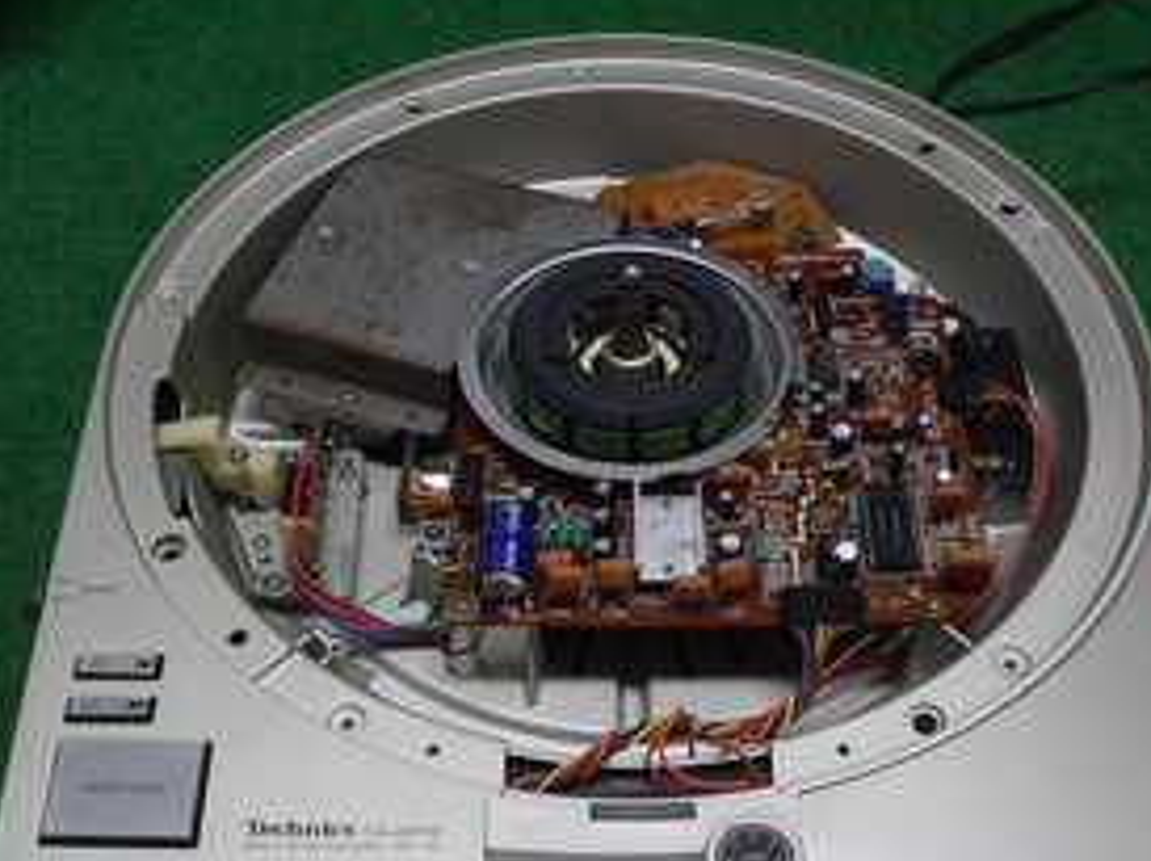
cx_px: 592
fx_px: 1661
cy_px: 489
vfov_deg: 29.0
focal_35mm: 50
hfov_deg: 38.2
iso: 200
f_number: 2.8
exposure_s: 1/40
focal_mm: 6
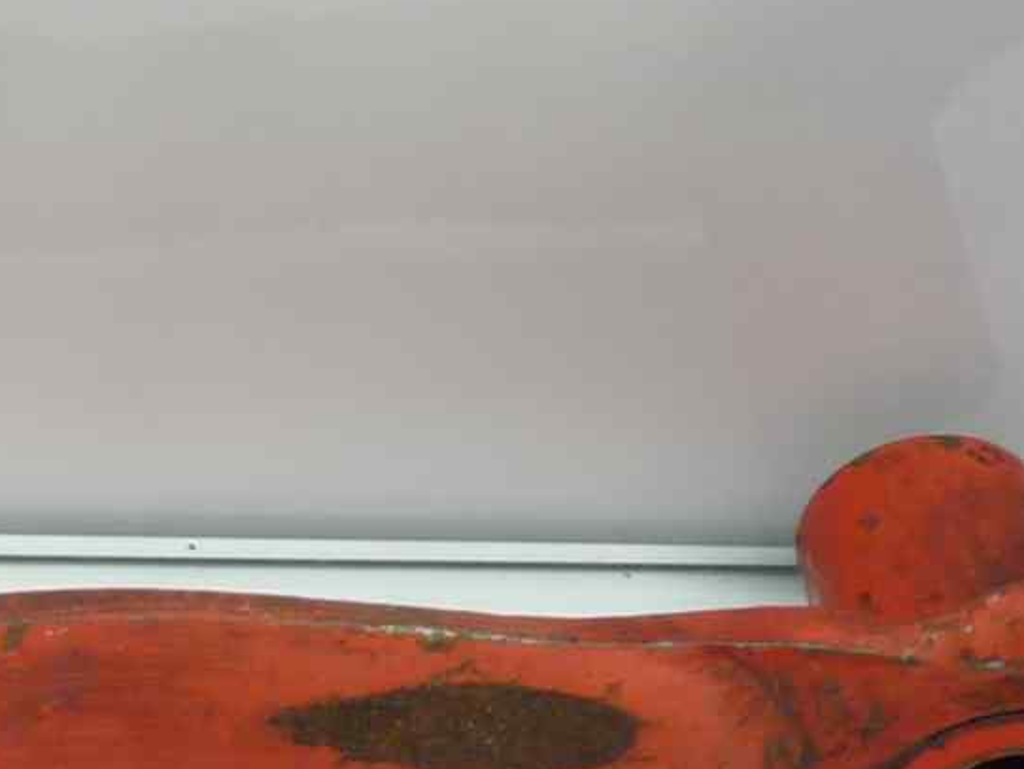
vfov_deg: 12.5
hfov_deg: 15.5
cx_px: -476
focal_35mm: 118
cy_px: 625
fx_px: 3492
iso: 80
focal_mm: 4.1
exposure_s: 1/13
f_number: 3.3
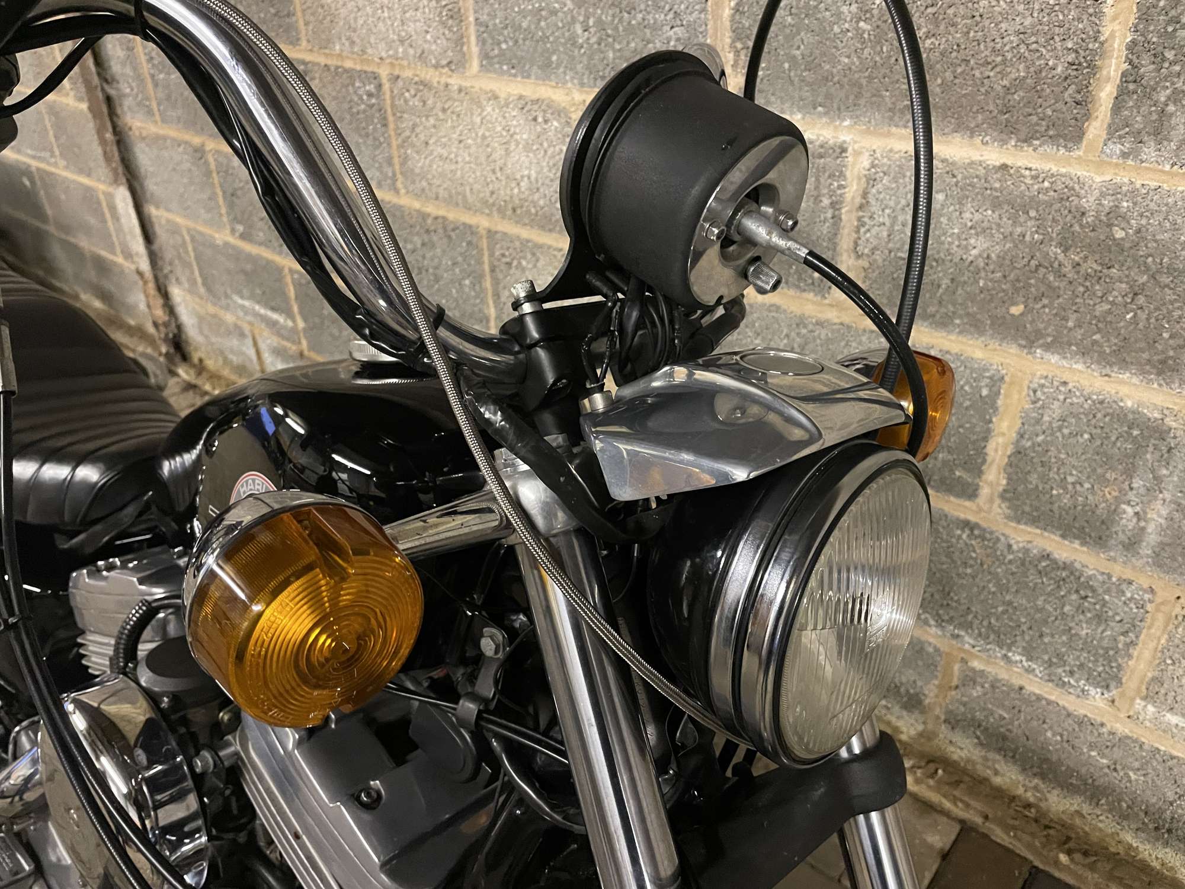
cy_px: 444
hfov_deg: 67.3
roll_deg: +3.3
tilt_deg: -32.3
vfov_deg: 53.1
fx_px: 890
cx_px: 592
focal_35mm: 26
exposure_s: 1/25
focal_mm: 4.2
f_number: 1.6
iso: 640
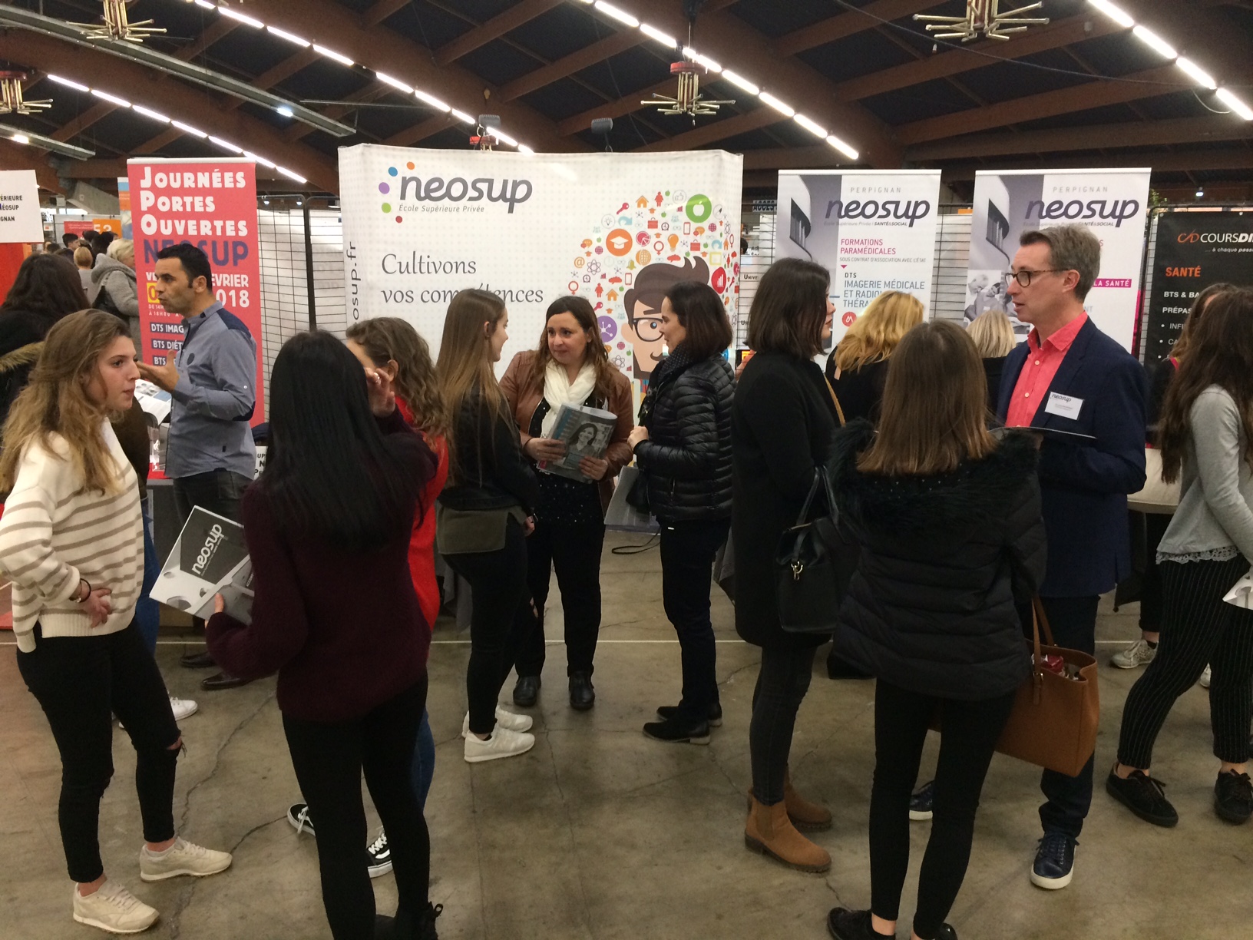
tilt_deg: -14.4
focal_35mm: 29
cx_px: 626
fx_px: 1050
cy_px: 470
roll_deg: -0.1
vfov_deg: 48.2
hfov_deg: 61.7
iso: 200
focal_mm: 4.15
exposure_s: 1/33
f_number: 2.2
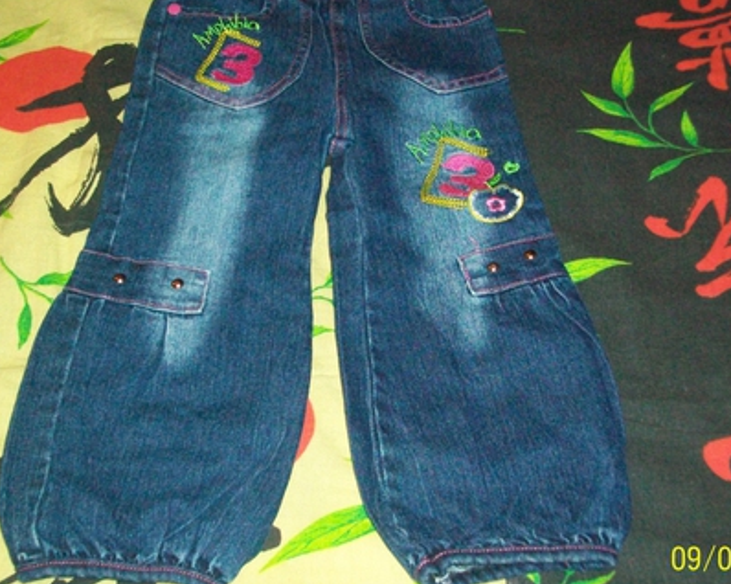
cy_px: 264
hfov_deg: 34.8
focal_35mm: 54
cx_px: 371
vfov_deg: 28.1
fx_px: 1168
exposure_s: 1/80
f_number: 3.2
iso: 400
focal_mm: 7.1
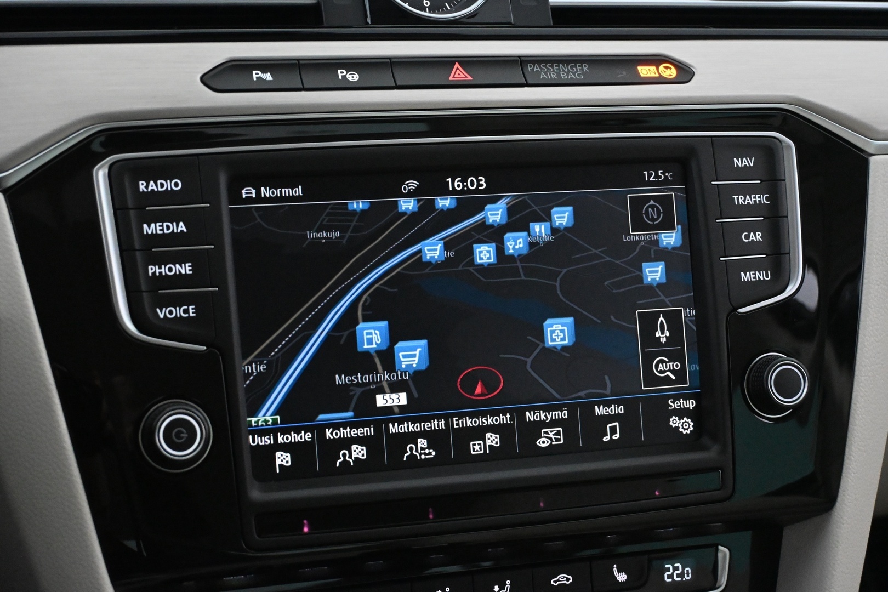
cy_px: 296
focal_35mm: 64
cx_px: 444
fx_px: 1591
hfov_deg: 31.2
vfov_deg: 21.1
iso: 8000
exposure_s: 1/60
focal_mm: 43
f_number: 6
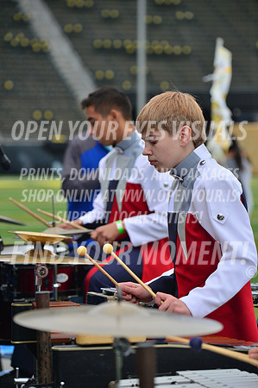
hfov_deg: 7.4
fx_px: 1993
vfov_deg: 11.1
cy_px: 194
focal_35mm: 185
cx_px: 129
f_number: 5.6
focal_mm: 185
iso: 200
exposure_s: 1/1000
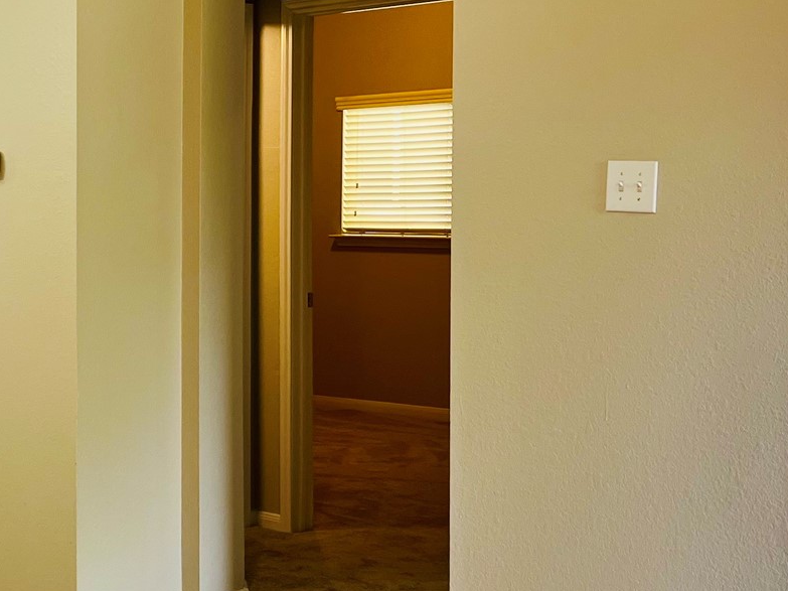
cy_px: 273
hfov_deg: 27.1
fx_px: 1548
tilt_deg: -3.5
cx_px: 13
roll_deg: -0.2
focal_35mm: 68
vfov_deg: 21.6
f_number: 1.5
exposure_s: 1/120
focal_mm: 5.7
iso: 100
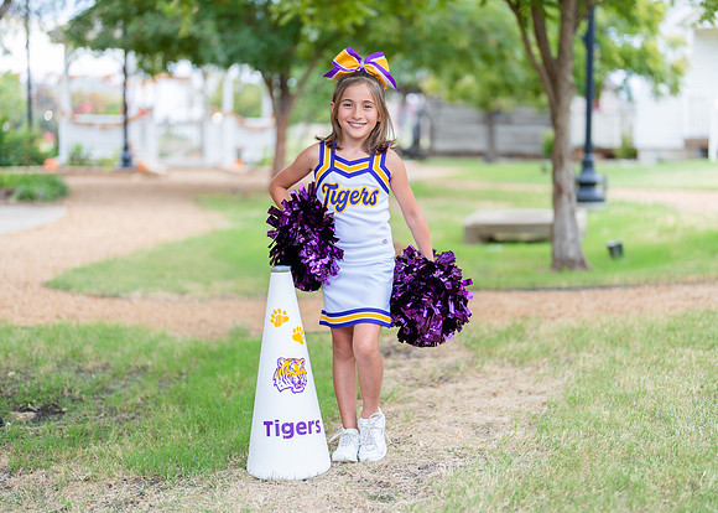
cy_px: 263
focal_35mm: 56
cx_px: 378
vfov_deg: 25.5
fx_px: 1133
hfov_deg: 35.1
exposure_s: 1/500
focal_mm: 50
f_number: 1.2
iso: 160
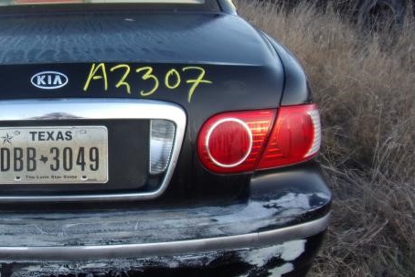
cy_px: 99
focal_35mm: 44
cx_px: 56
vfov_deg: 30.4
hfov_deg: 41.6
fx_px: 507
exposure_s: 1/100
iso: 80
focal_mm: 4.3
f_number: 3.3
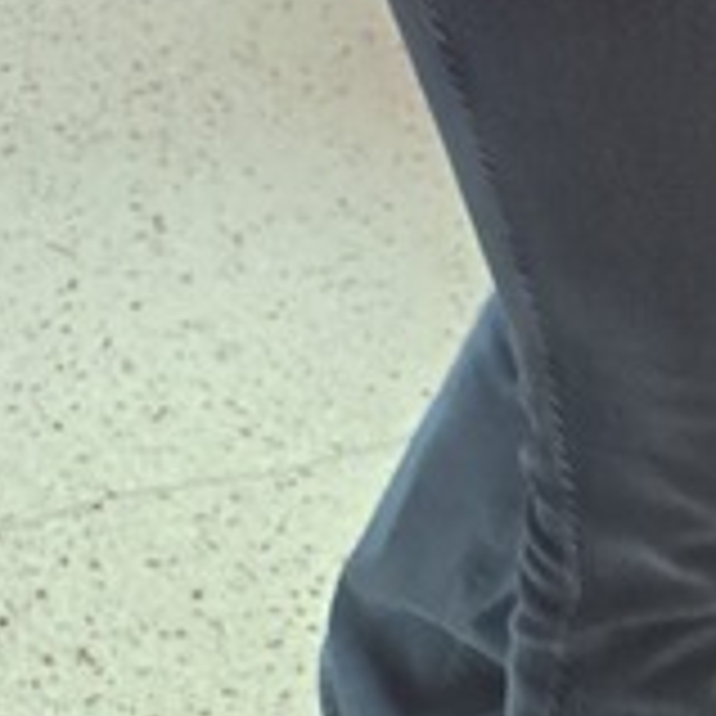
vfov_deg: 11.4
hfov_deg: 13.2
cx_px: 693
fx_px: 3066
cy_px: -896
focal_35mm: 131
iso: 160
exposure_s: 1/120
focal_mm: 6.3
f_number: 1.7
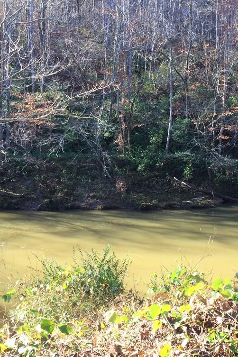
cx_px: 145
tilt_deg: -9.5
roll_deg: -0.3
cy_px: 181
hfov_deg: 32.5
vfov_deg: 47.4
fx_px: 407
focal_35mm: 41
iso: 32
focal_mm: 4.15
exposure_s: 1/153
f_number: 2.2
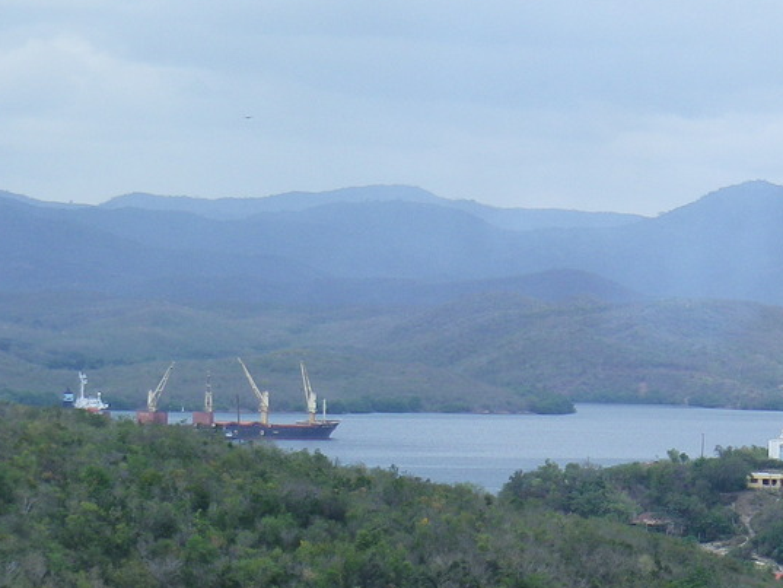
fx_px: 4299
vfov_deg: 7.8
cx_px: 787
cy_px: 541
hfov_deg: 10.3
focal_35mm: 190
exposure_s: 1/160
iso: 80
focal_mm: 14.9
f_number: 5.2
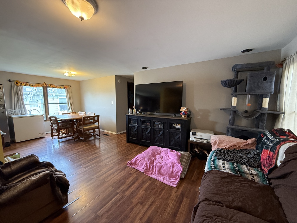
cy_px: 112
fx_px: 120
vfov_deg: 85.7
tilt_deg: -5.2
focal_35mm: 14
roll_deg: +0.0
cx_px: 148
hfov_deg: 102.1
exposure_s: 1/60
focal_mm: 2.22
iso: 400
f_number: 2.2
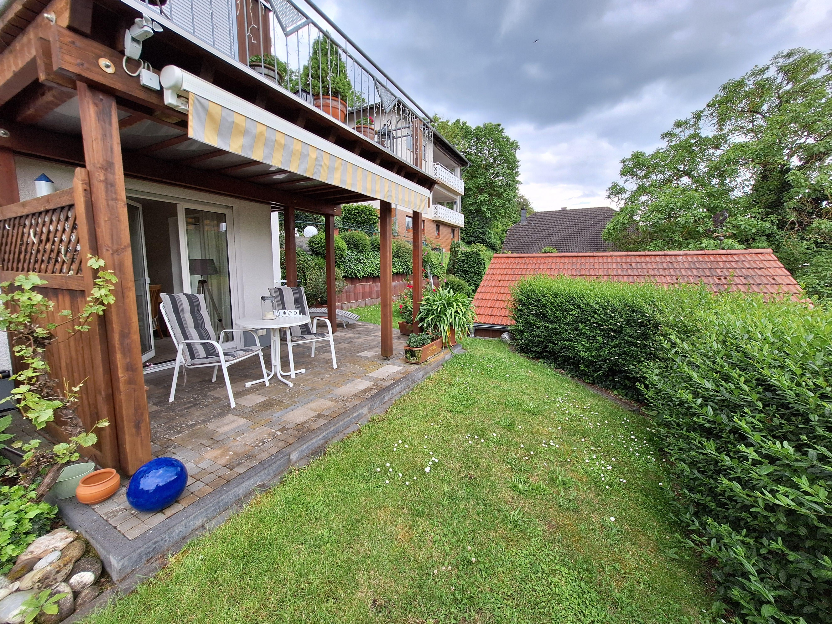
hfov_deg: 106.2
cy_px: 312
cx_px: 416
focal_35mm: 13
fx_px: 312
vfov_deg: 89.9
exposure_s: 1/464
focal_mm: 1.74
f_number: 2.2
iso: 40
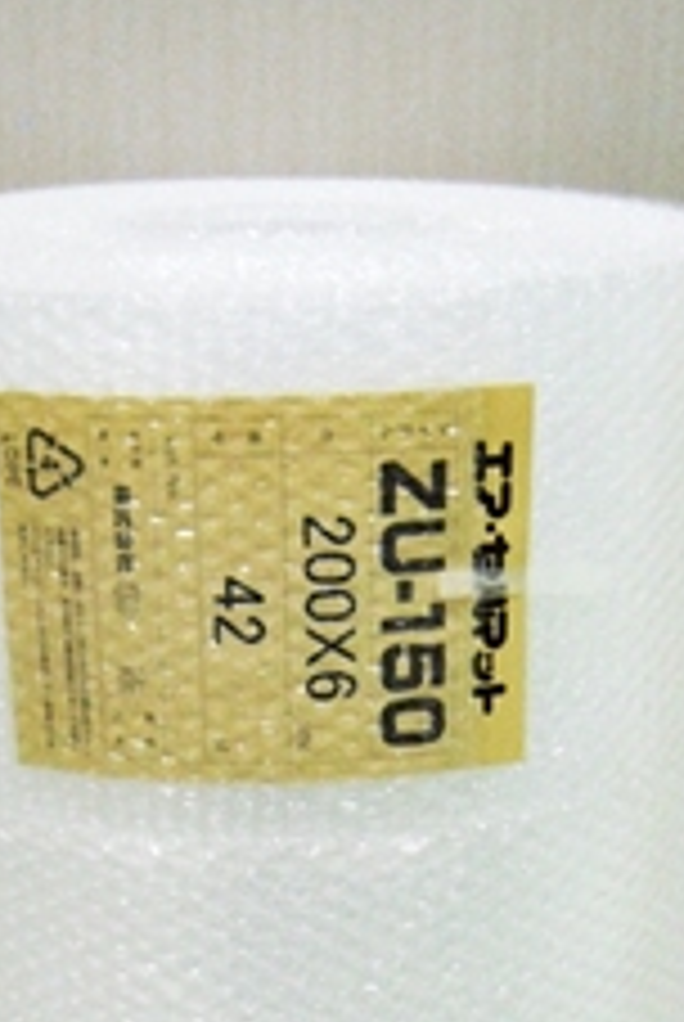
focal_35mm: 82
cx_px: 279
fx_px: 2330
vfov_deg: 23.3
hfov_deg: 16.7
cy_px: 1121
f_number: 2.7
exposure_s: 1/30
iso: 250
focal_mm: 5
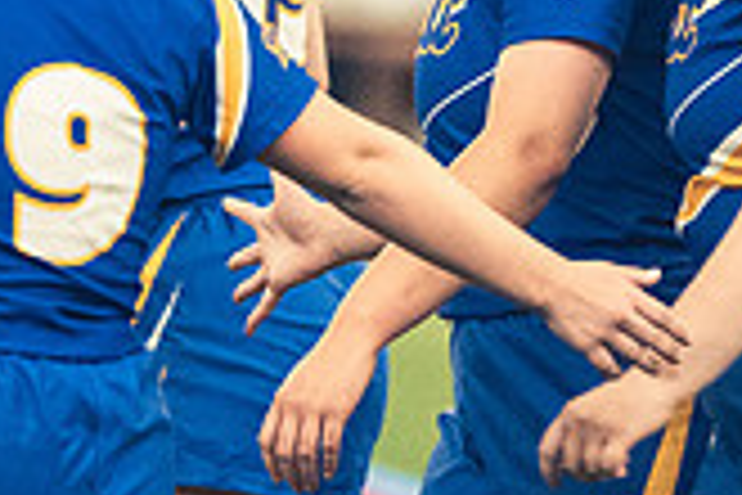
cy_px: 94
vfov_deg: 1.3
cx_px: 414
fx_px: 21784
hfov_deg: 2.0
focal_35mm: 1057
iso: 12800
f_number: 2.8
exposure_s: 1/500
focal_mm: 200
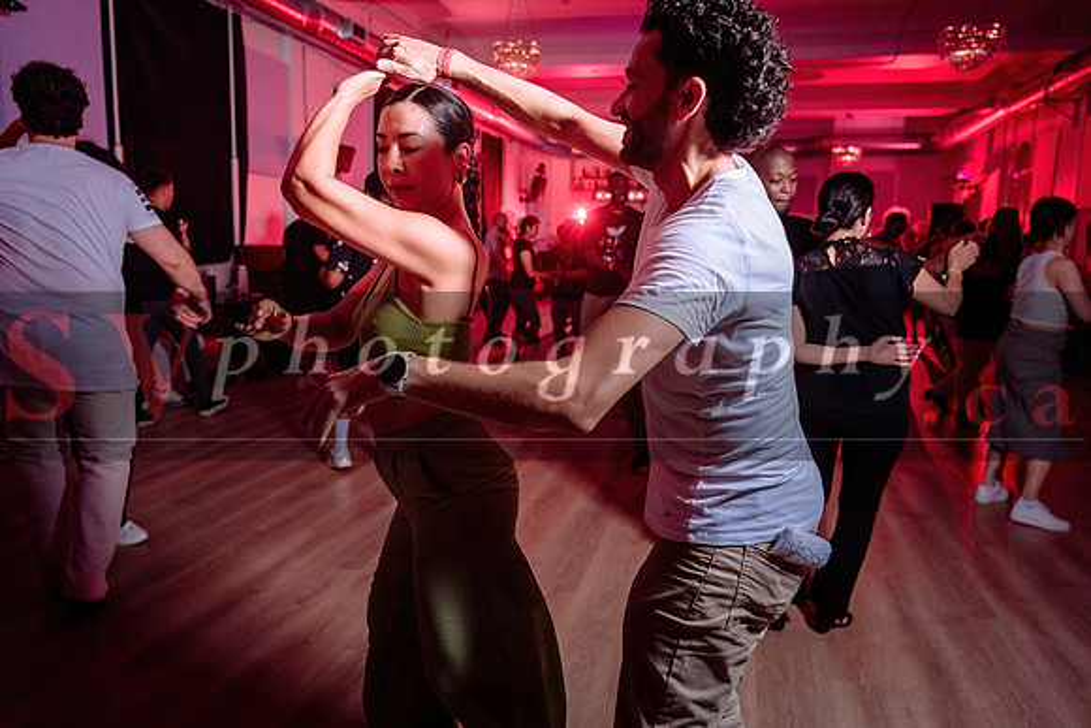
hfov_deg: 69.7
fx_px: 784
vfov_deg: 49.8
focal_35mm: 26
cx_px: 546
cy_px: 364
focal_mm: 24
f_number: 3.2
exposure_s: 1/80
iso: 800
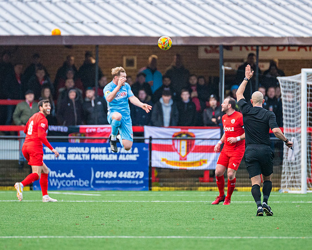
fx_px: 5362
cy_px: 127
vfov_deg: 2.7
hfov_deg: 3.3
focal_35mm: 581
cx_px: 149
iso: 1600
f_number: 2.8
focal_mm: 300
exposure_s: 1/1600
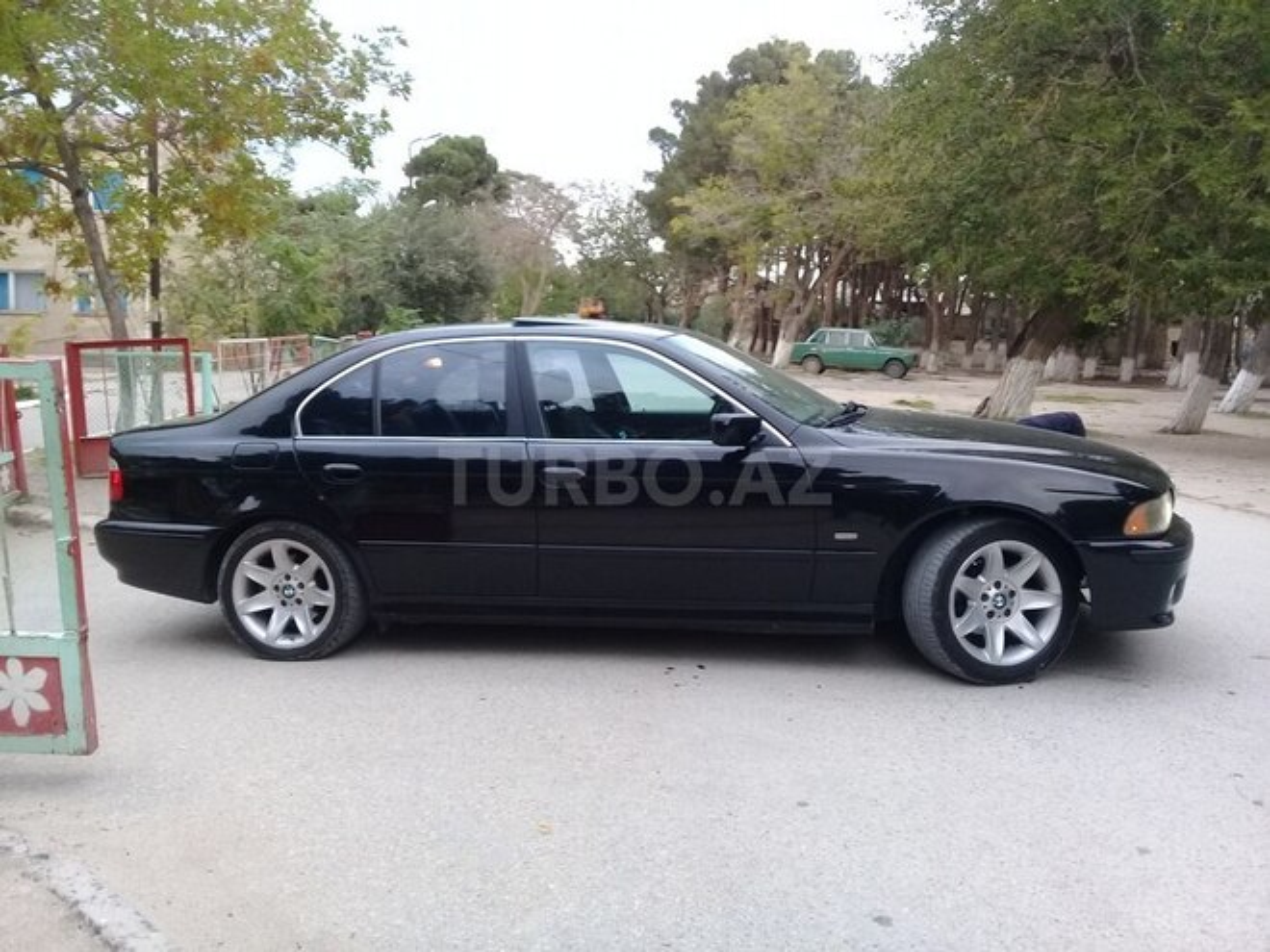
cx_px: 635
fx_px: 1137
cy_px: 476
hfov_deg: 58.4
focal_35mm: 31
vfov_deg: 45.4
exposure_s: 1/50
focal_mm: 3.3
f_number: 2.2
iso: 50
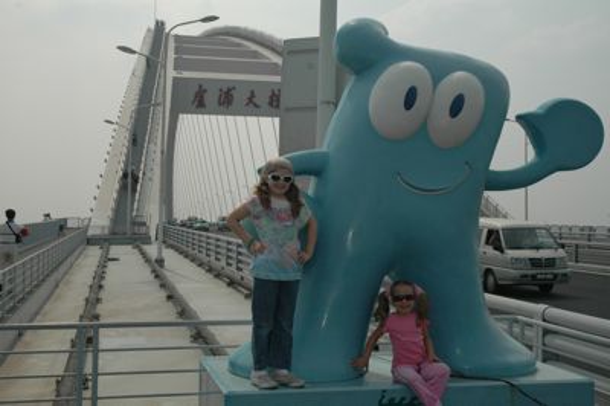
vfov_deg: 26.4
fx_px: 863
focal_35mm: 51
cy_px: 203
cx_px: 305
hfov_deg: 38.9
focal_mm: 34
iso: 400
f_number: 10
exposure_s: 1/500
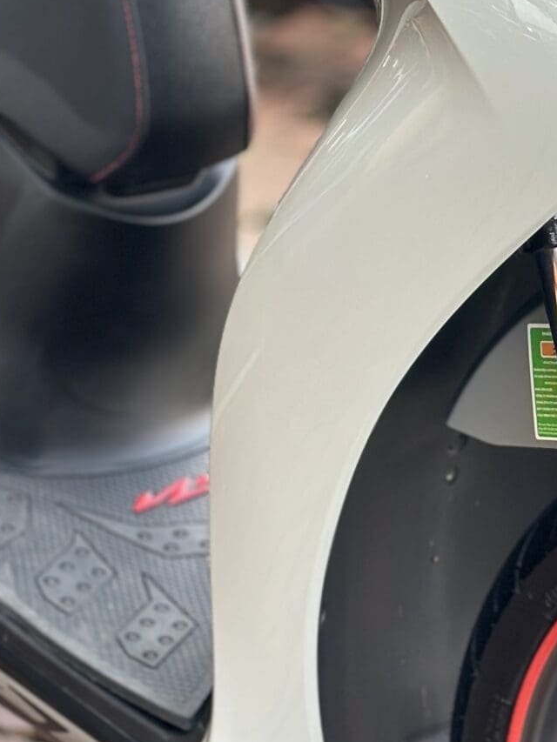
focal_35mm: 144
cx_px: 544
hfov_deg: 10.2
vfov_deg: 13.7
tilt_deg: -17.0
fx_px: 3089
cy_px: 295
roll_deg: -3.3
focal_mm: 6.86
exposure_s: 1/392
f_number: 1.78
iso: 80
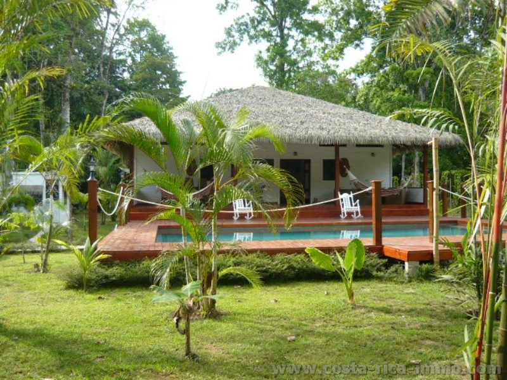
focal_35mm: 33
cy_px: 190
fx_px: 483
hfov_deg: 55.4
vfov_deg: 42.9
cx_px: 254
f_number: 2.8
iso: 100
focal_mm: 5.5
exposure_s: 1/320
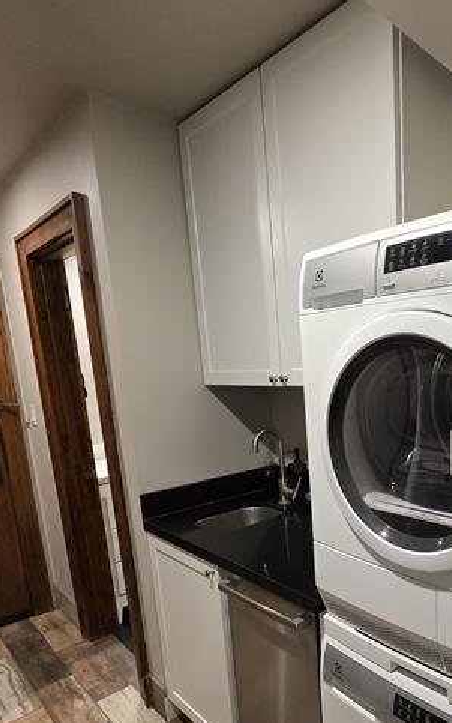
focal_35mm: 22
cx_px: 375
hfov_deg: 50.9
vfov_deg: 78.1
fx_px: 433
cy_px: 455
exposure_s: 1/60
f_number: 1.9
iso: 400
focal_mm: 2.2
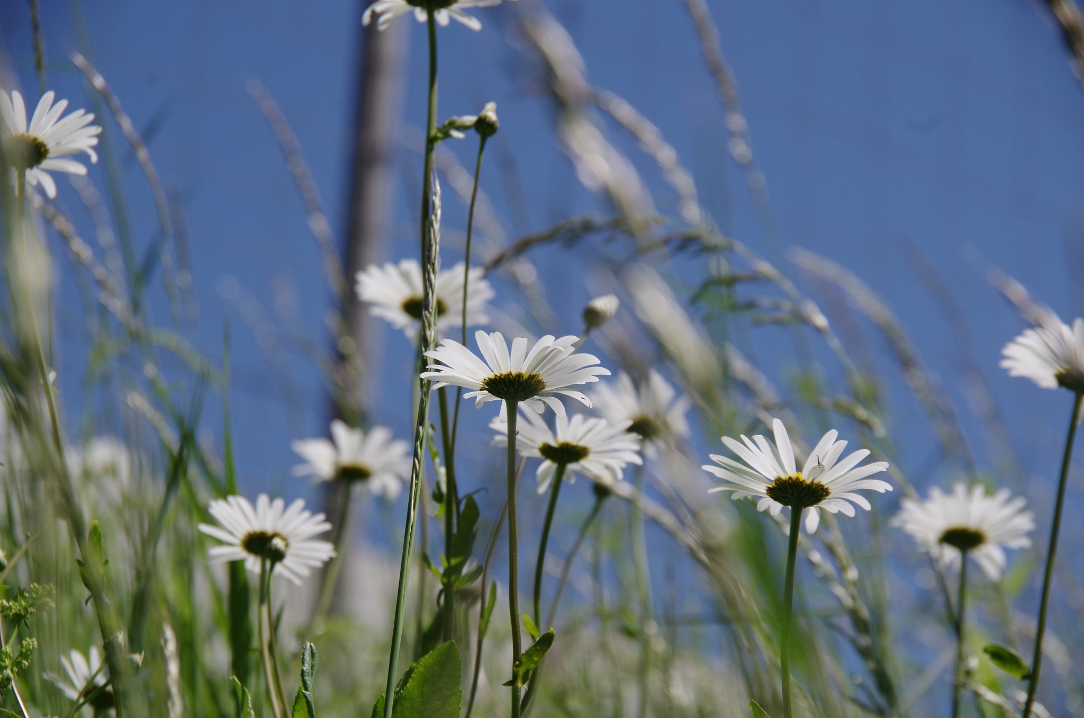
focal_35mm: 150
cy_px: 359
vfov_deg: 9.1
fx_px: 4507
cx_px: 542
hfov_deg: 13.7
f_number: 8
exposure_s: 1/750
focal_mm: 100
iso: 200
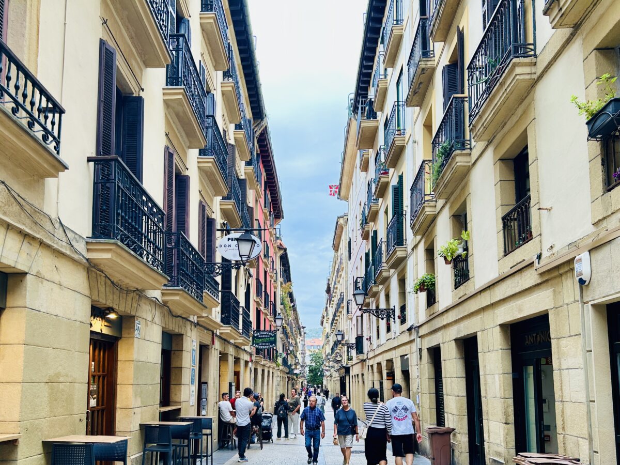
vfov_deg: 53.1
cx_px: 310
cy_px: 232
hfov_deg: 67.3
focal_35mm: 26
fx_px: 466
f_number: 1.5
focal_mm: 5.7
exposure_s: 1/337
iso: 50
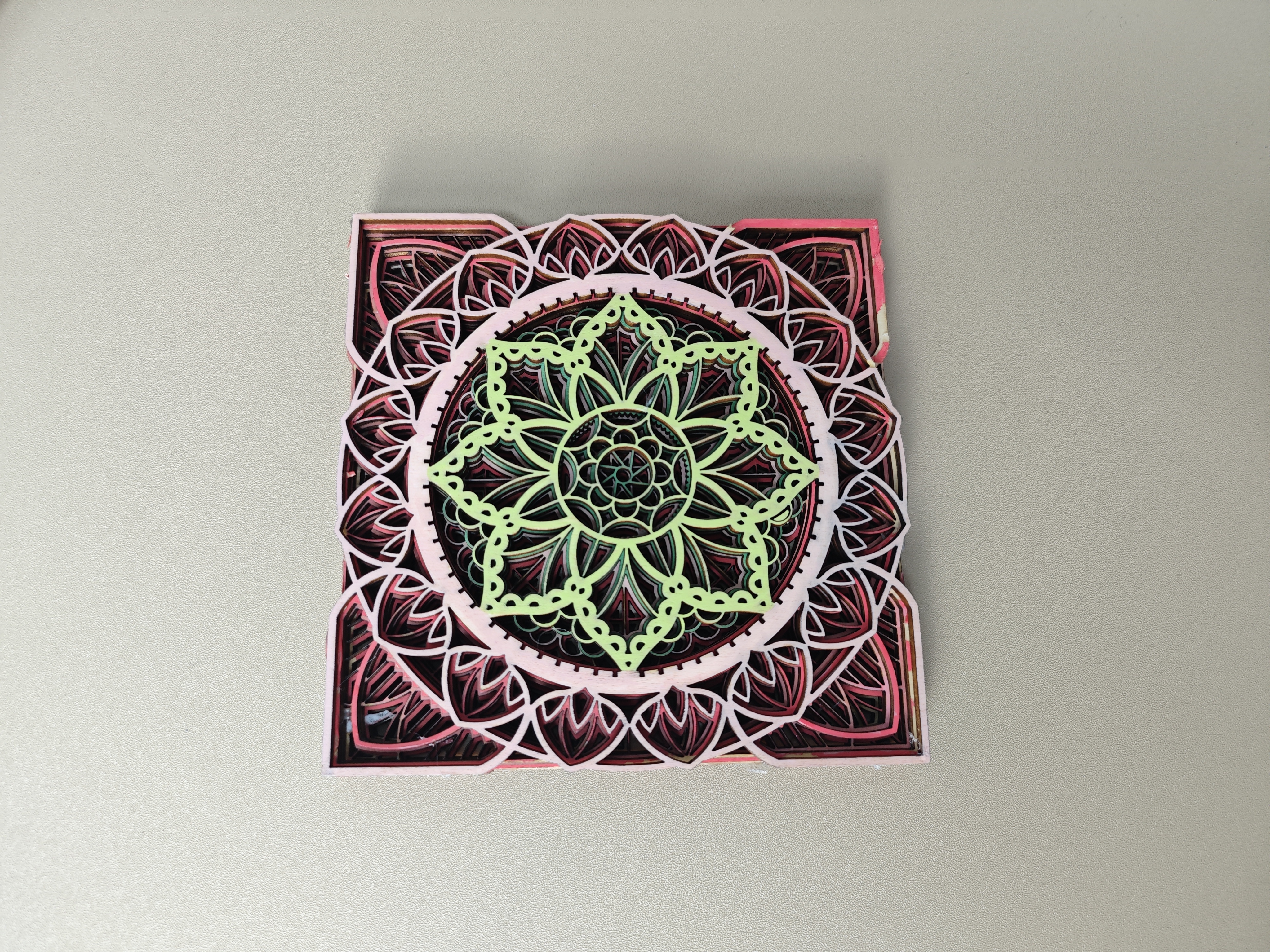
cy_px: 476
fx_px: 844
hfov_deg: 73.9
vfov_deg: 58.9
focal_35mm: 23
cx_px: 635
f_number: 1.9
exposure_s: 1/100
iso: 400
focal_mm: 8.7
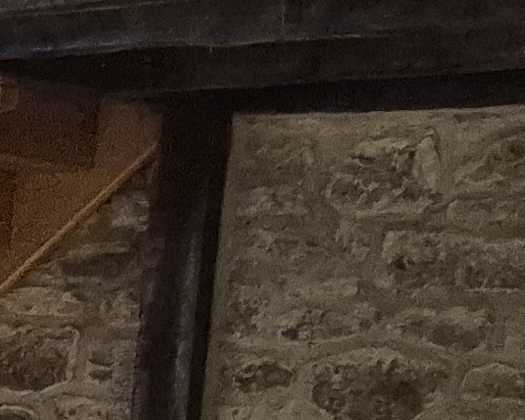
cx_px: -725
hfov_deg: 9.9
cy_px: 808
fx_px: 2657
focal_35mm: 171
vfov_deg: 8.6
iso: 1000
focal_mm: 5.4
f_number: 1.8
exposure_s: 1/100
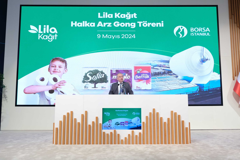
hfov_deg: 61.9
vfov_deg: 43.6
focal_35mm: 30
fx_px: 200
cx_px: 120
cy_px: 80
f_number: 4
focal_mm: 20
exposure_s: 1/125
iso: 1600
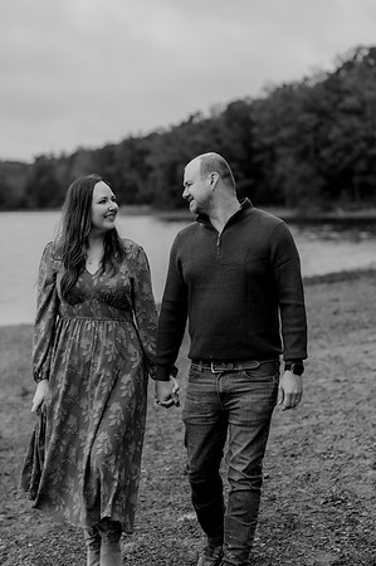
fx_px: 1335
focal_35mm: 85
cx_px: 188
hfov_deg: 16.0
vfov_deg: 23.9
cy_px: 283
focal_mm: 85
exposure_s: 1/160
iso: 500
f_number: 2.8
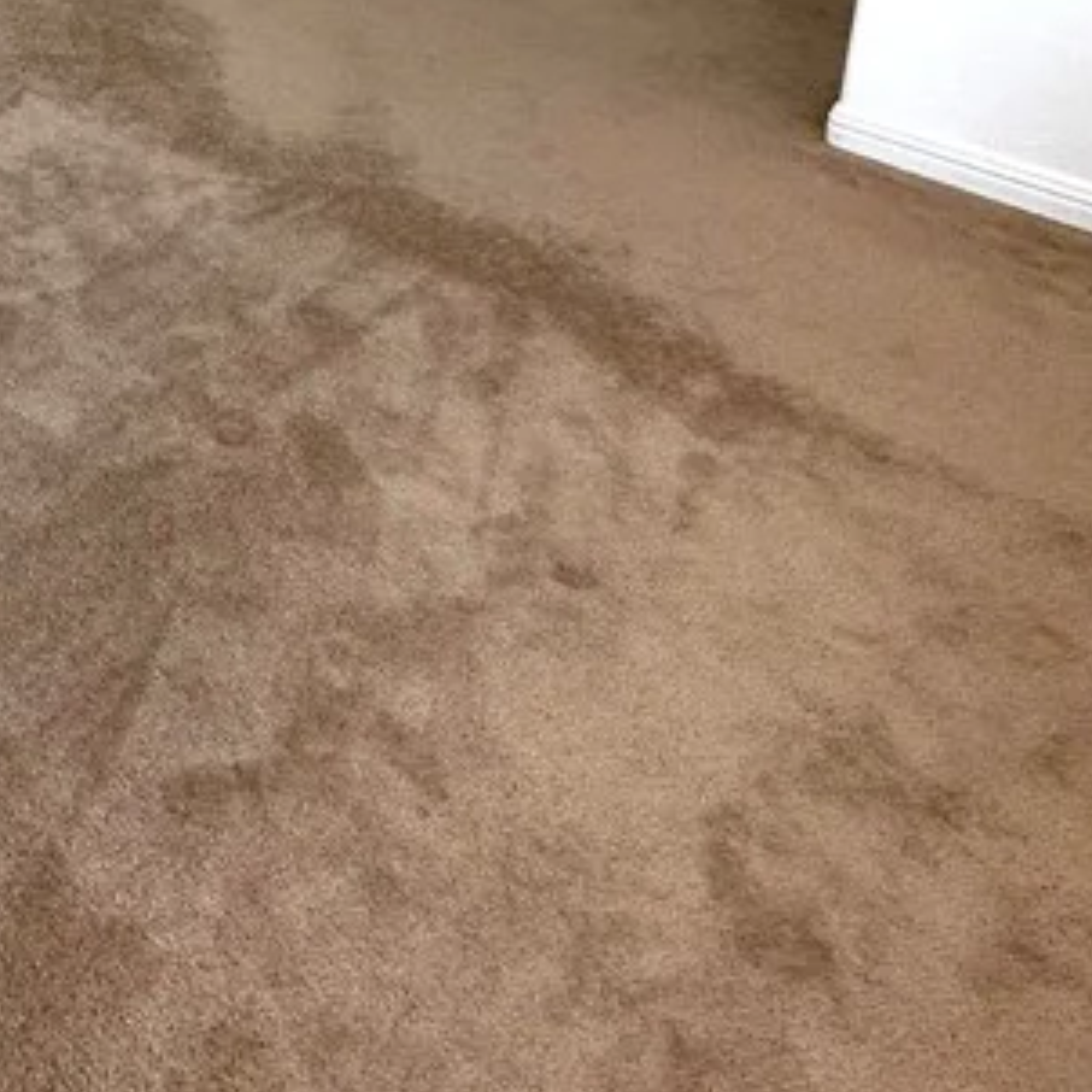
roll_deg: +1.7
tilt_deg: -14.6
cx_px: -90
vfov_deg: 33.0
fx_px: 1499
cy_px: -210
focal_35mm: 42
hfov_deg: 34.8
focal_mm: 2.22
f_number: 2.2
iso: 100
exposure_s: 1/99
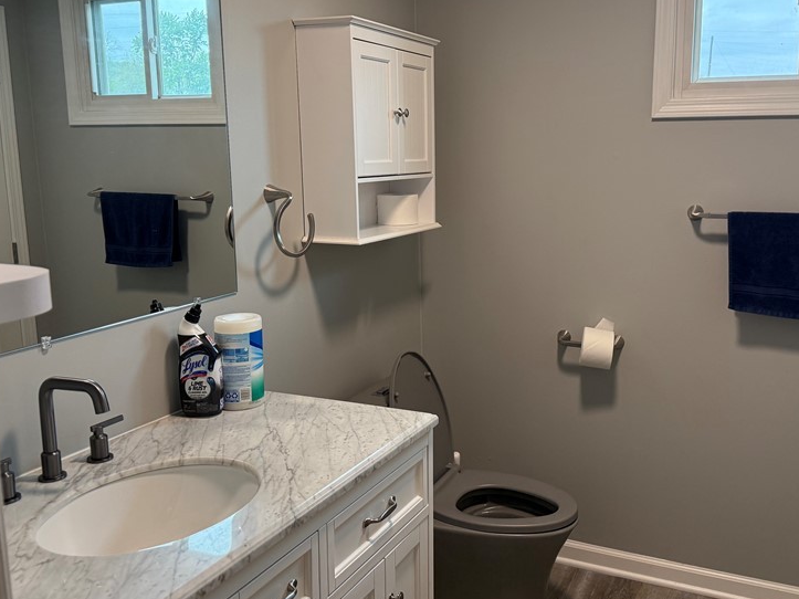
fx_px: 785
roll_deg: +0.4
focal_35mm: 34
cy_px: 262
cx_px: 464
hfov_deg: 53.7
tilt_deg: -8.3
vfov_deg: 41.7
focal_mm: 6.76
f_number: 1.78
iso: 250
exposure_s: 1/120
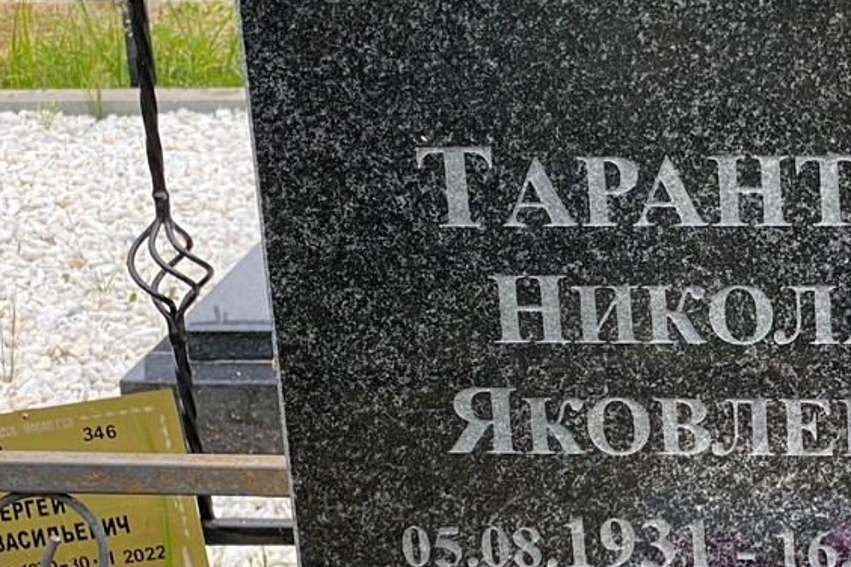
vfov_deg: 9.9
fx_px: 3262
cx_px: 815
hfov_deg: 14.7
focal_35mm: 138
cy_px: 336
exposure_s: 1/261
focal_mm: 6
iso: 20
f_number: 2
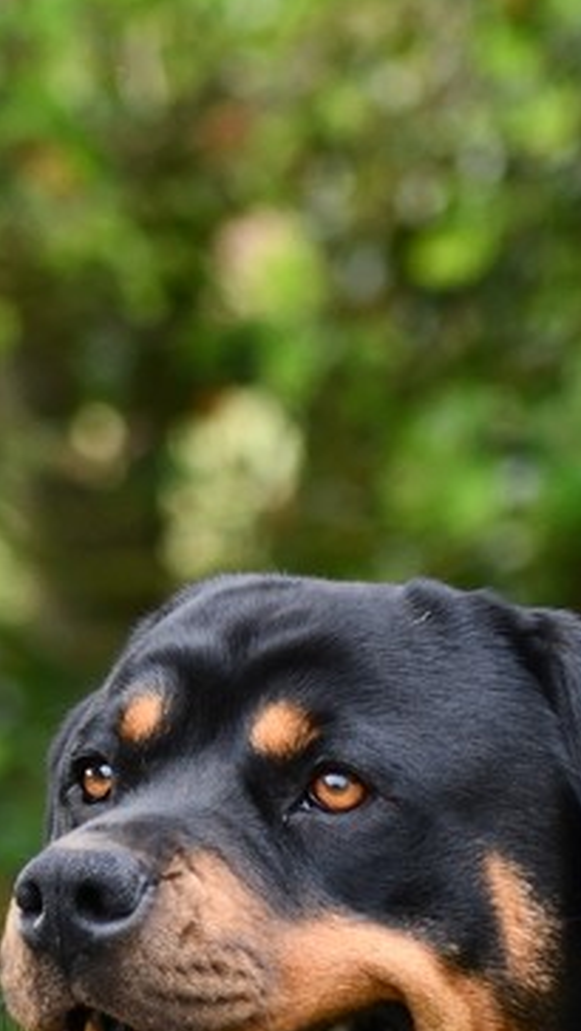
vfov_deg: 4.7
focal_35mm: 460
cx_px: 934
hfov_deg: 2.6
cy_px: 1694
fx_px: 12587
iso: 500
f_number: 3.2
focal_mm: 78
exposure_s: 1/800
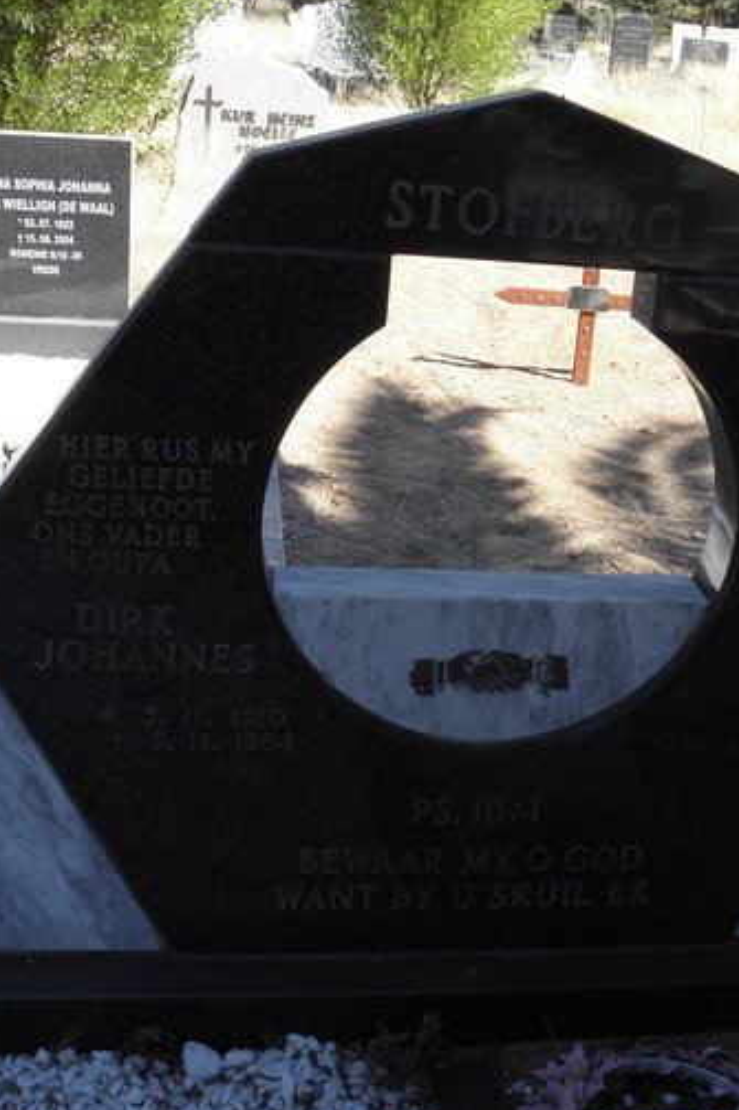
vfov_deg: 45.4
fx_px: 1325
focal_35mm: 43
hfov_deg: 31.1
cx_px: 441
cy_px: 494
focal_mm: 4.6
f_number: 5.6
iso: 64
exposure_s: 1/100
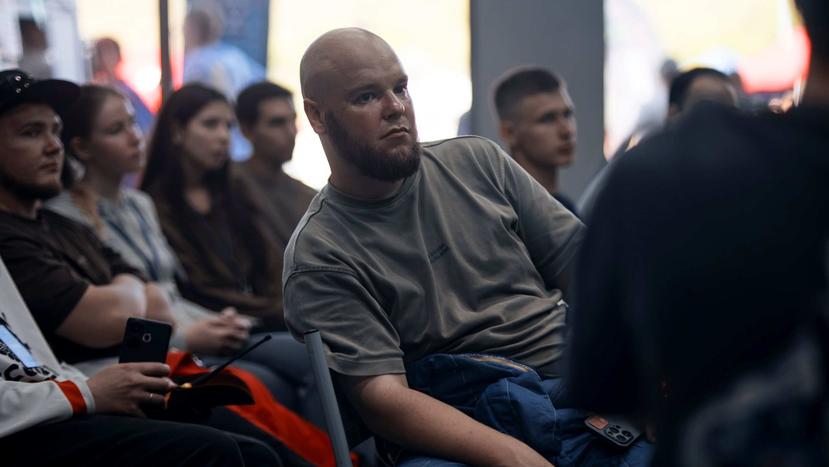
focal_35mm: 89
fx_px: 1957
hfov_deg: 23.9
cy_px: 234
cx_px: 414
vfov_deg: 13.6
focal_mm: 85
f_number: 1.8
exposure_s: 1/160
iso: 640
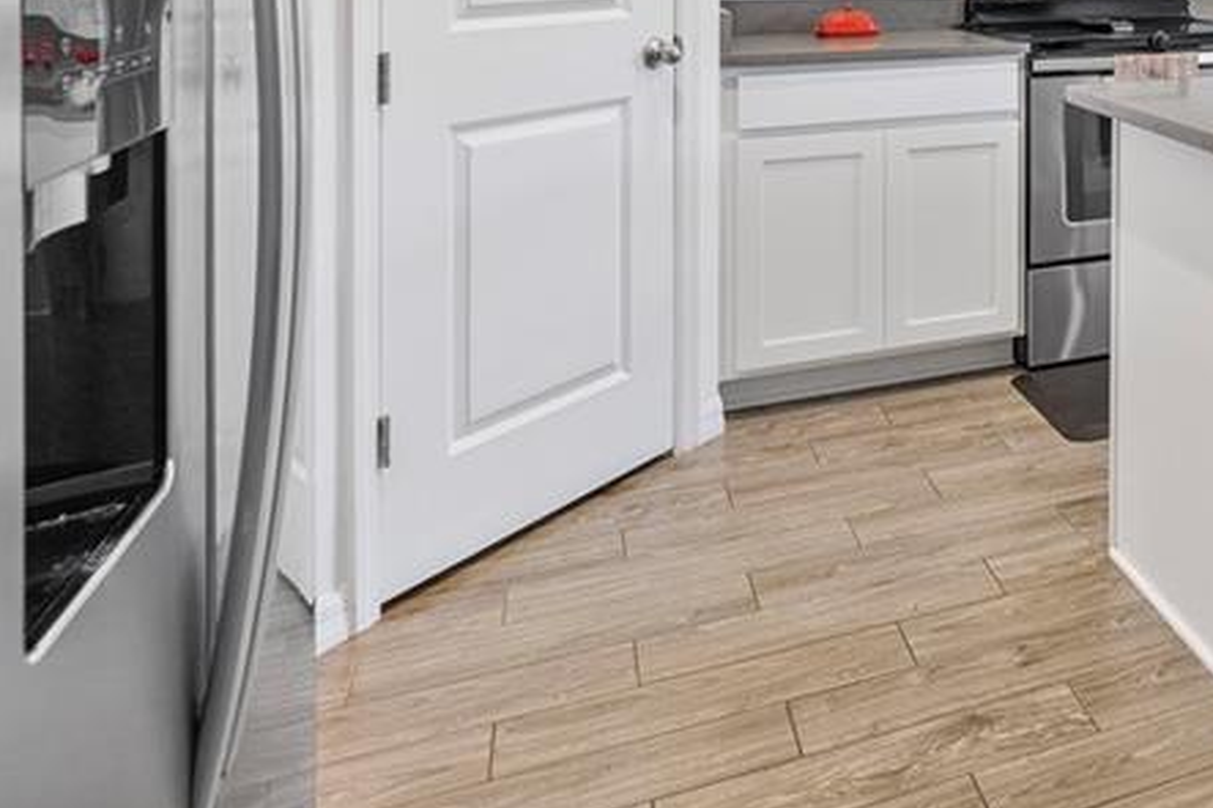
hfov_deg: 43.5
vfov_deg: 32.0
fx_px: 1246
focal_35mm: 37
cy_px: -66
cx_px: 1246
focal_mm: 16
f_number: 9
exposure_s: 1/15
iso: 640
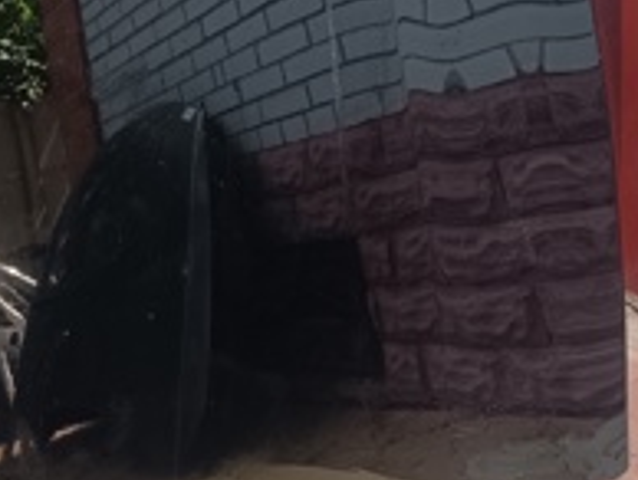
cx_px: 112
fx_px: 1458
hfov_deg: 24.2
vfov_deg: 18.7
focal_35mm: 79
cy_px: 189
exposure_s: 1/100
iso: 194
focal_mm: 6.14
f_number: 1.65
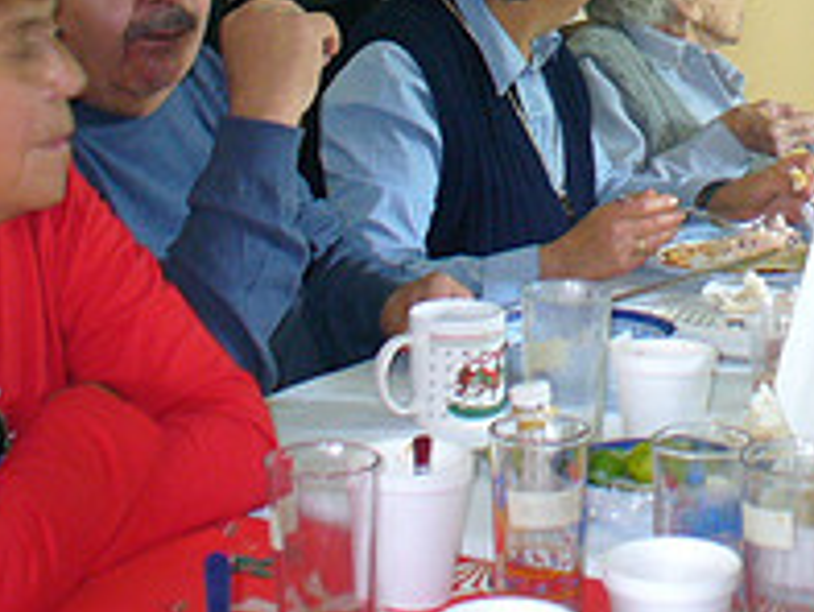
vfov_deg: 13.2
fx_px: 2565
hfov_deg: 17.8
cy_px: -139
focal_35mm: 109
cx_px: 719
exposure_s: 1/10
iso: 100
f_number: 2.8
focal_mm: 6.1
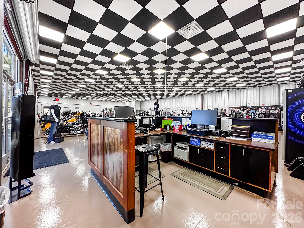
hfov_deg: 102.1
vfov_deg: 85.7
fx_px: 123
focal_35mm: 14
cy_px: 114
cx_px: 152
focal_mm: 2.22
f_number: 2.2
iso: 320
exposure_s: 1/100
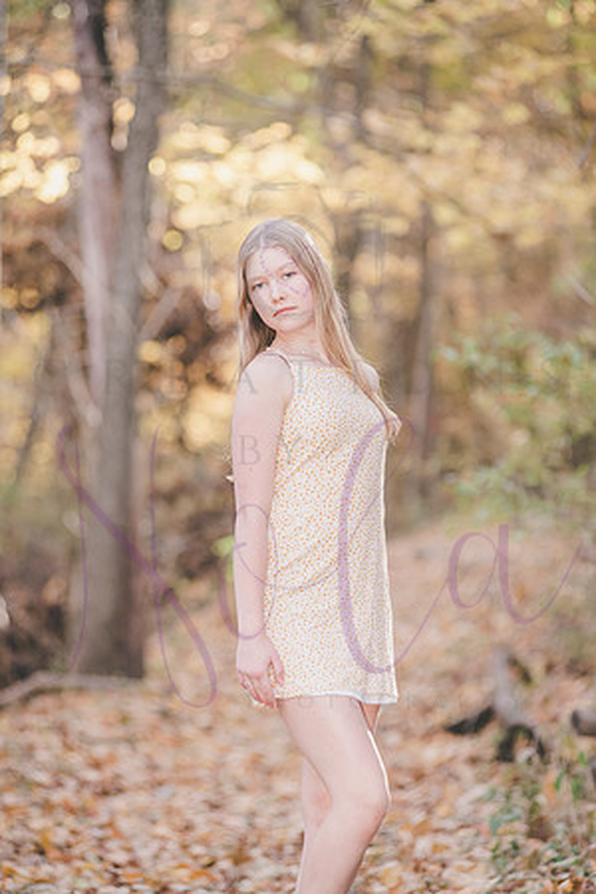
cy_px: 447
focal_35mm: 145
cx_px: 298
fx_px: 3601
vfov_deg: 14.2
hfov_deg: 9.5
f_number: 4
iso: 800
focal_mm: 145
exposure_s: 1/320
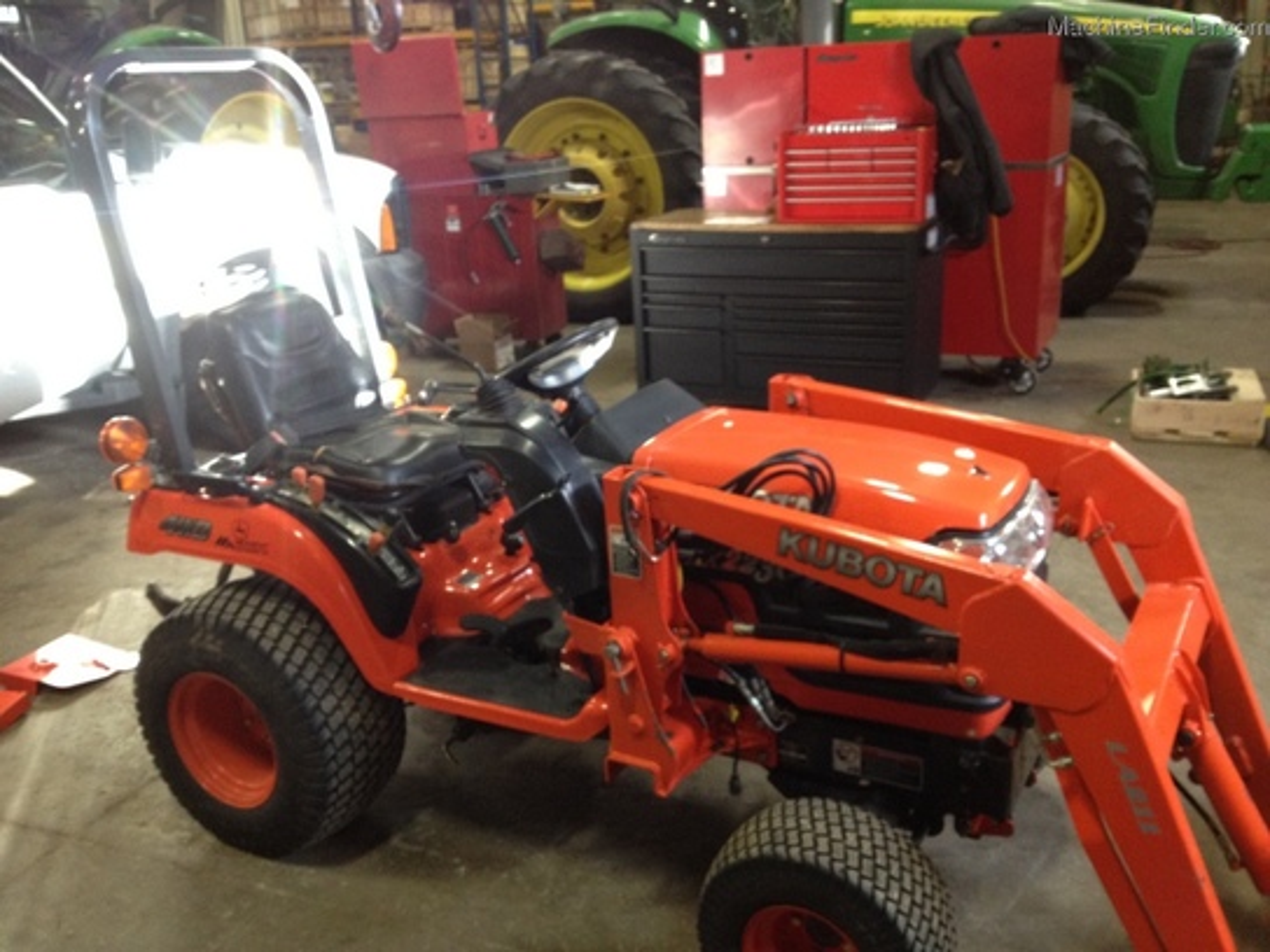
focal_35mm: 35
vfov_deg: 40.7
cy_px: 476
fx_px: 1284
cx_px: 635
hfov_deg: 52.6
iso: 200
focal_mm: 4.28
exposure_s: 1/20
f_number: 2.4
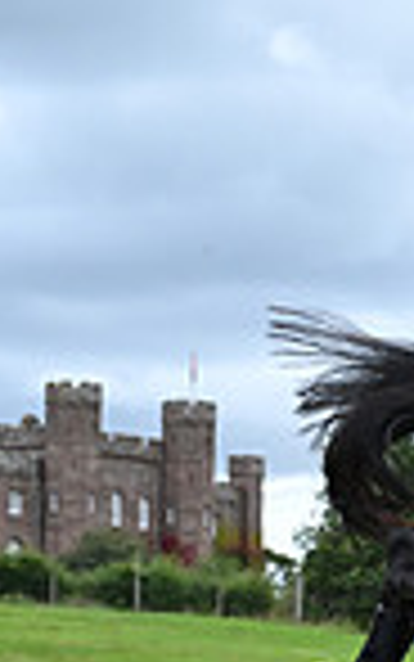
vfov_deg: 10.3
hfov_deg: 6.2
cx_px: 1076
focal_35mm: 201
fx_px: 3625
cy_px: 678
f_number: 5.6
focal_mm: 50
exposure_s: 1/1250
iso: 720
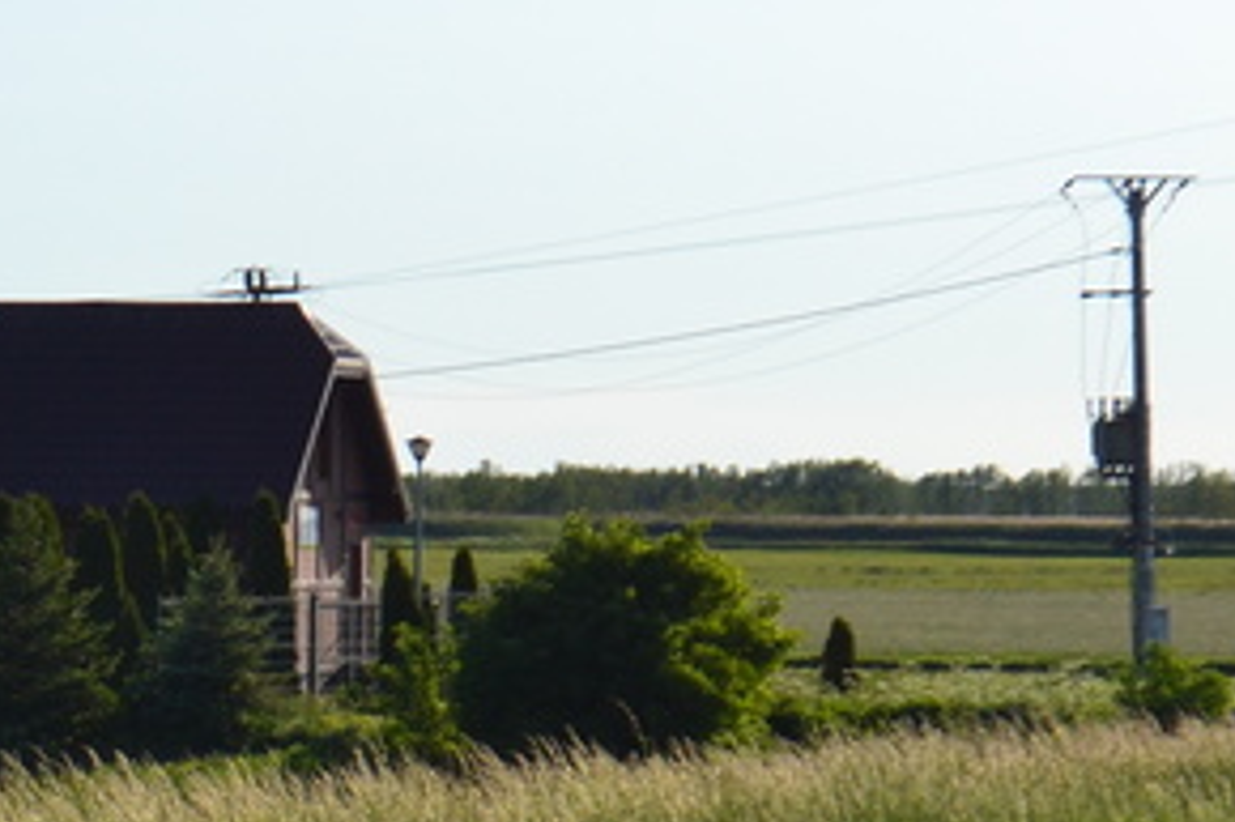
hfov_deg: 8.4
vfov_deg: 5.6
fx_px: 8347
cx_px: -75
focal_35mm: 243
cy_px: 660
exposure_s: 1/400
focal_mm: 55
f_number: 11
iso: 400
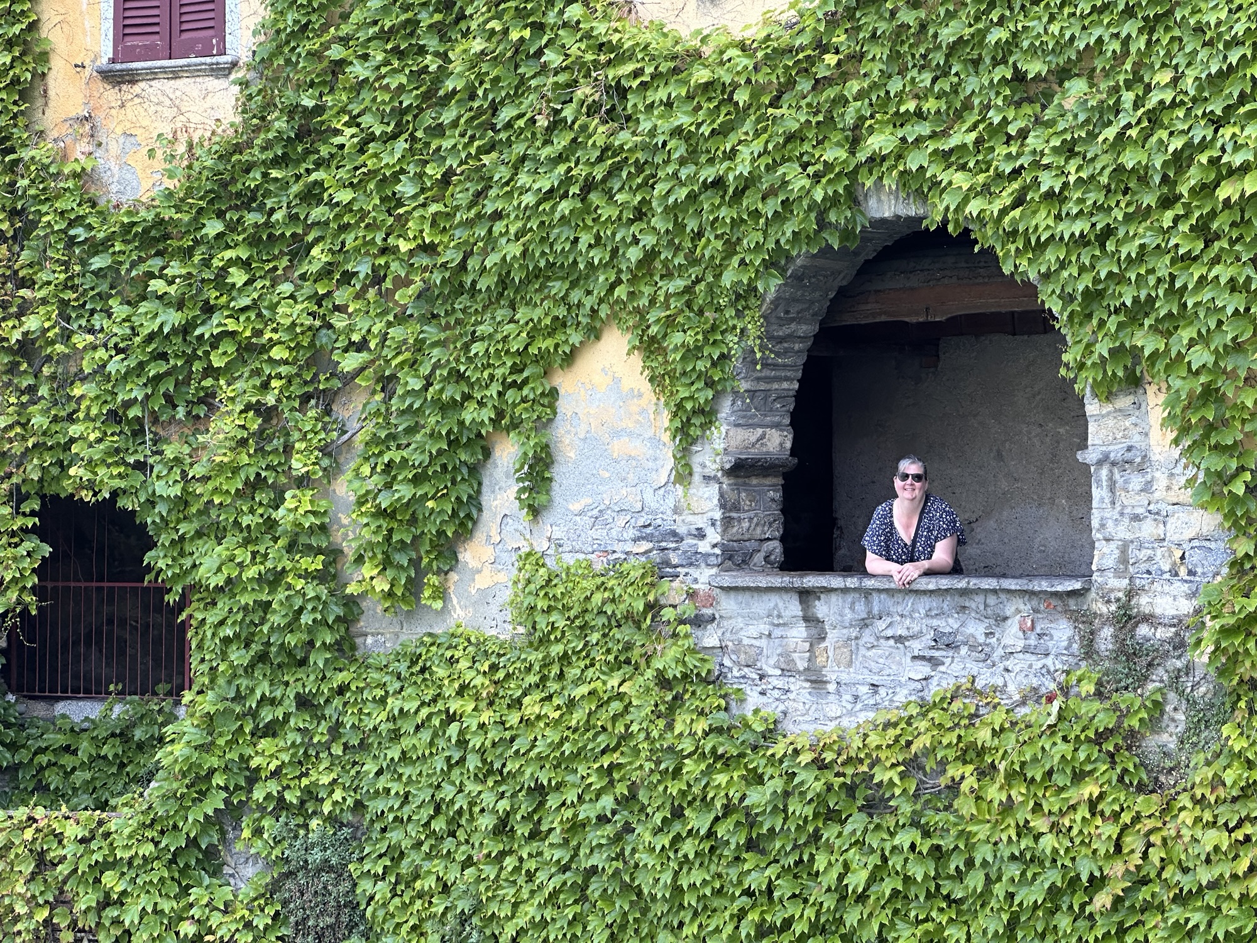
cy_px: 472
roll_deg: -0.2
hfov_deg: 25.3
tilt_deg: +1.8
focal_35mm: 77
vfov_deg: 19.1
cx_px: 628
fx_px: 2796
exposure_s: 1/99
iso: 64
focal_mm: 9
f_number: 2.8
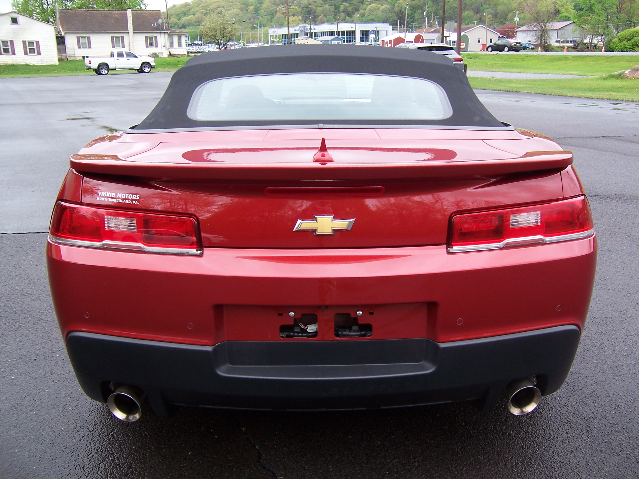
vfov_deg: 42.9
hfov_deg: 55.4
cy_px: 240
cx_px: 320
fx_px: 609
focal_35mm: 33
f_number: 3.4
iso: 80
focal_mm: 5.5
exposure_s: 1/180
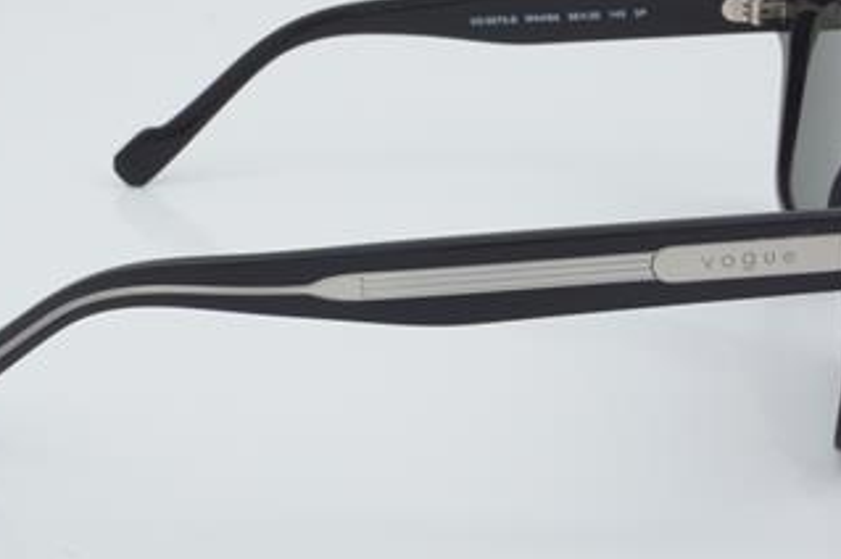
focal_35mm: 85
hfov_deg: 24.0
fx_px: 1975
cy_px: 216
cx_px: 406
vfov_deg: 16.1
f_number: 32
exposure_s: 1/3
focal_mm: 45
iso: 100
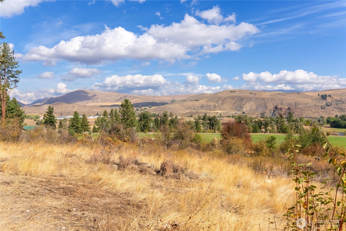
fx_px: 231
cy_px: 116
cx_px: 173
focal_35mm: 24
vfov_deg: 53.2
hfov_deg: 73.7
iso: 100
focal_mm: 24
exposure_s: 1/8000
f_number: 6.3
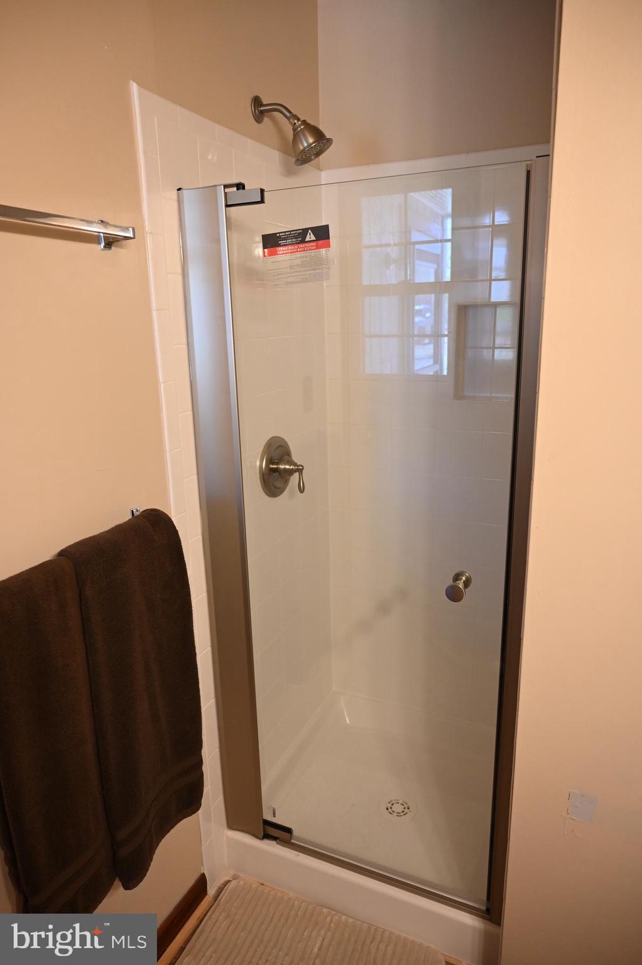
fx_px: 643
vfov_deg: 73.8
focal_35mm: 24
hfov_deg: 53.1
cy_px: 482
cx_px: 321
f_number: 4
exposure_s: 1/125
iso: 1800
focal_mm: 24
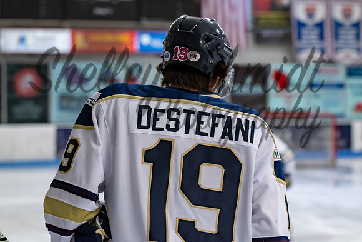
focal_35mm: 112
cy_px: 121
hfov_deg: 18.2
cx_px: 181
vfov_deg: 12.2
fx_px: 1131
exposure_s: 1/800
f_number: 3.2
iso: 800
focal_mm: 75
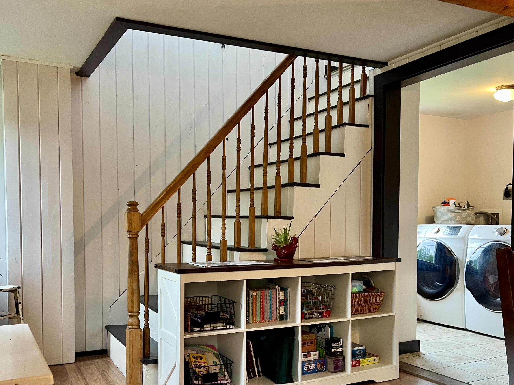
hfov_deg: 53.8
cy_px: 247
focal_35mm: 34
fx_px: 505
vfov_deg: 41.4
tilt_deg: -2.7
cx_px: 228
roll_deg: +0.4
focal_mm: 5.7
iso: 125
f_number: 1.5
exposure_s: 1/60
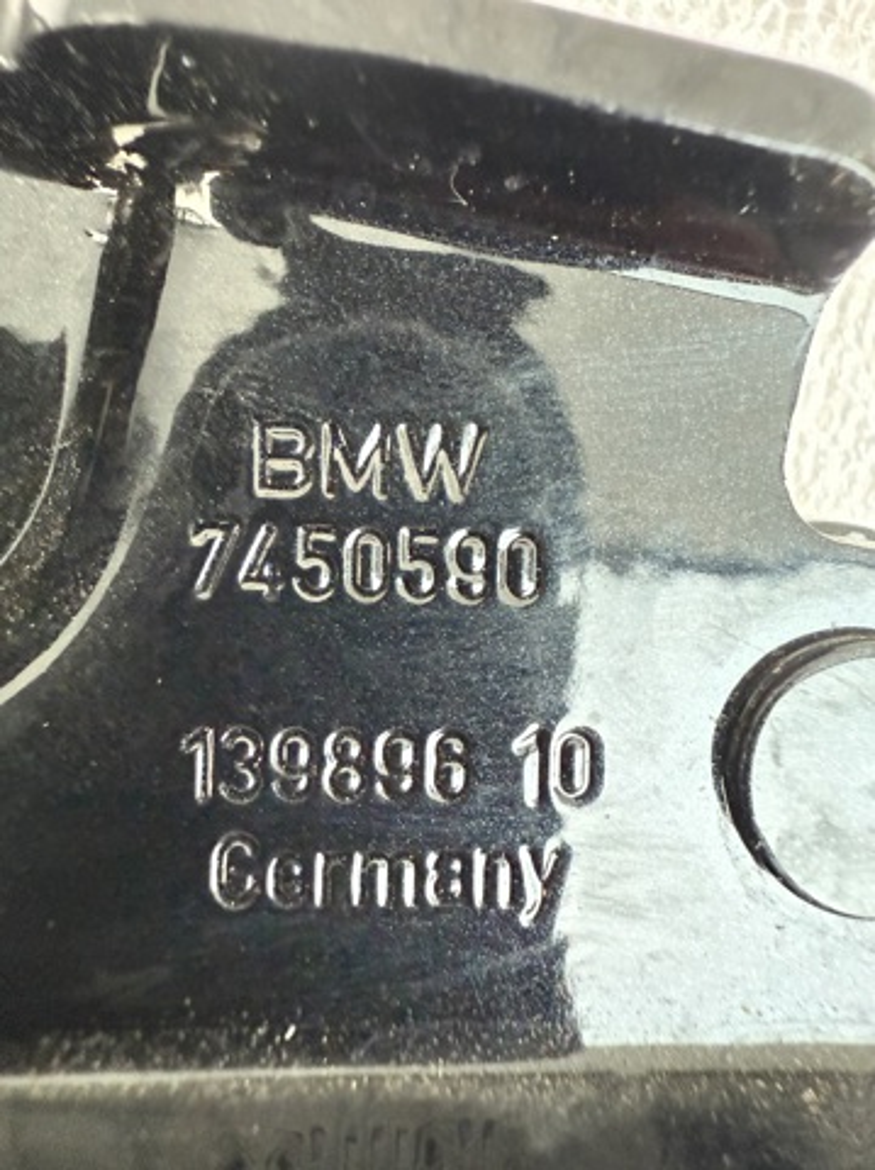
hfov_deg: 56.7
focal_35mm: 24
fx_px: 810
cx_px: 438
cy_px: 585
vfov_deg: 71.7
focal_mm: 2.22
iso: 1250
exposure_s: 1/60
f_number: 2.2
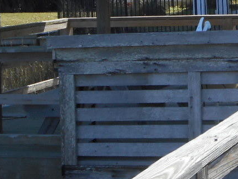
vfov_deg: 9.9
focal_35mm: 146
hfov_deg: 13.2
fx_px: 1005
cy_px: -67
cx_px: 262
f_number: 4.5
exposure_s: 1/320
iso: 80
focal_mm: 6.9
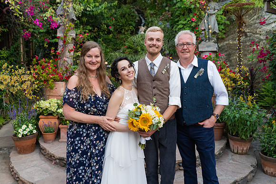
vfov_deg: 46.4
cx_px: 138
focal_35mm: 28
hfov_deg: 65.5
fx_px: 215
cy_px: 92
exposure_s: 1/250
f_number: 3.2
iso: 500
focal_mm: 28
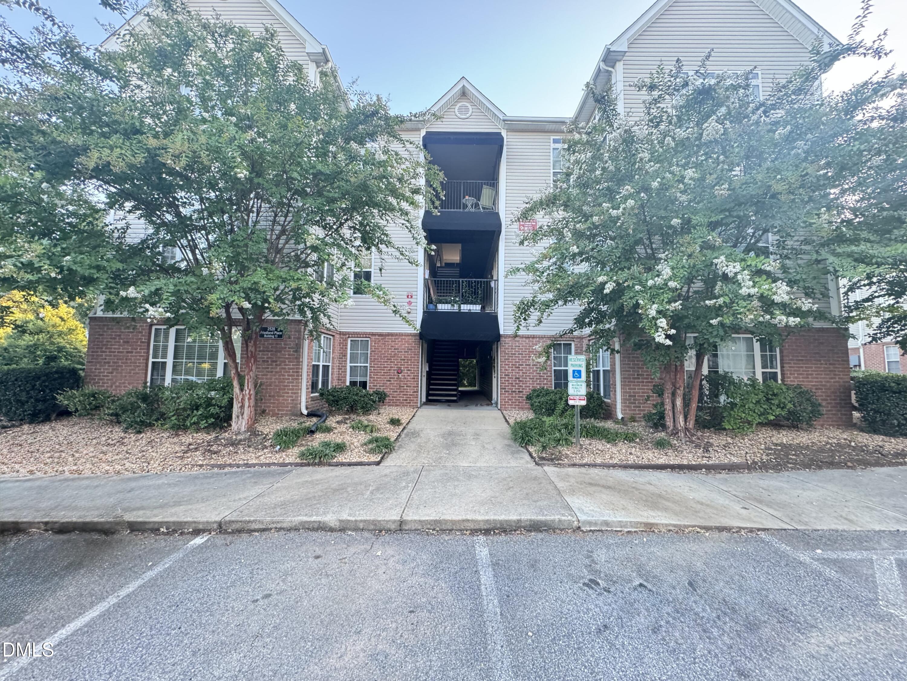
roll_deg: -1.7
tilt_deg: +5.2
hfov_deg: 102.1
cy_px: 340
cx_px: 454
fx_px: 367
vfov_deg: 85.7
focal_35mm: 14
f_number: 2.2
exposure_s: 1/85
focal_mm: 2.22
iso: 320
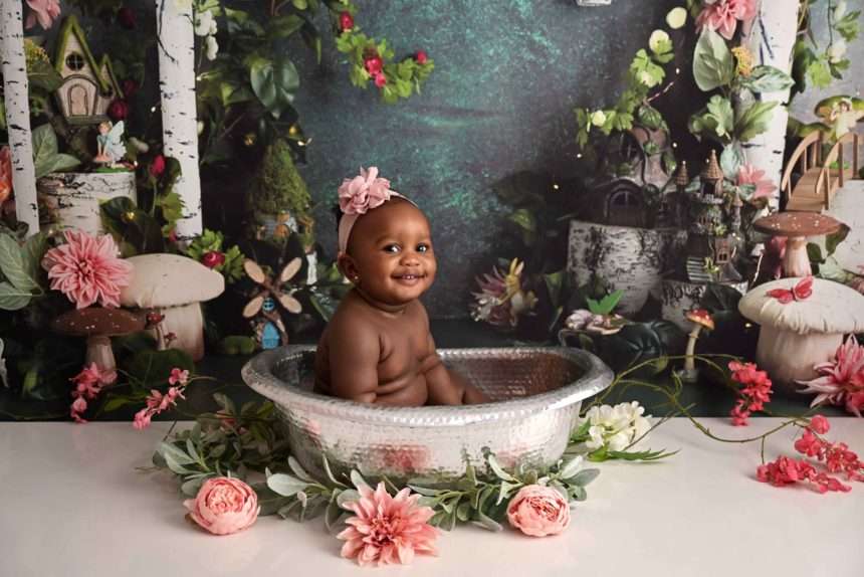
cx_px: 432
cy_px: 288
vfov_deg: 36.0
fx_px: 888
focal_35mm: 37
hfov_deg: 51.9
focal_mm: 37
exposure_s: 1/100
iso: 200
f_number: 2.8
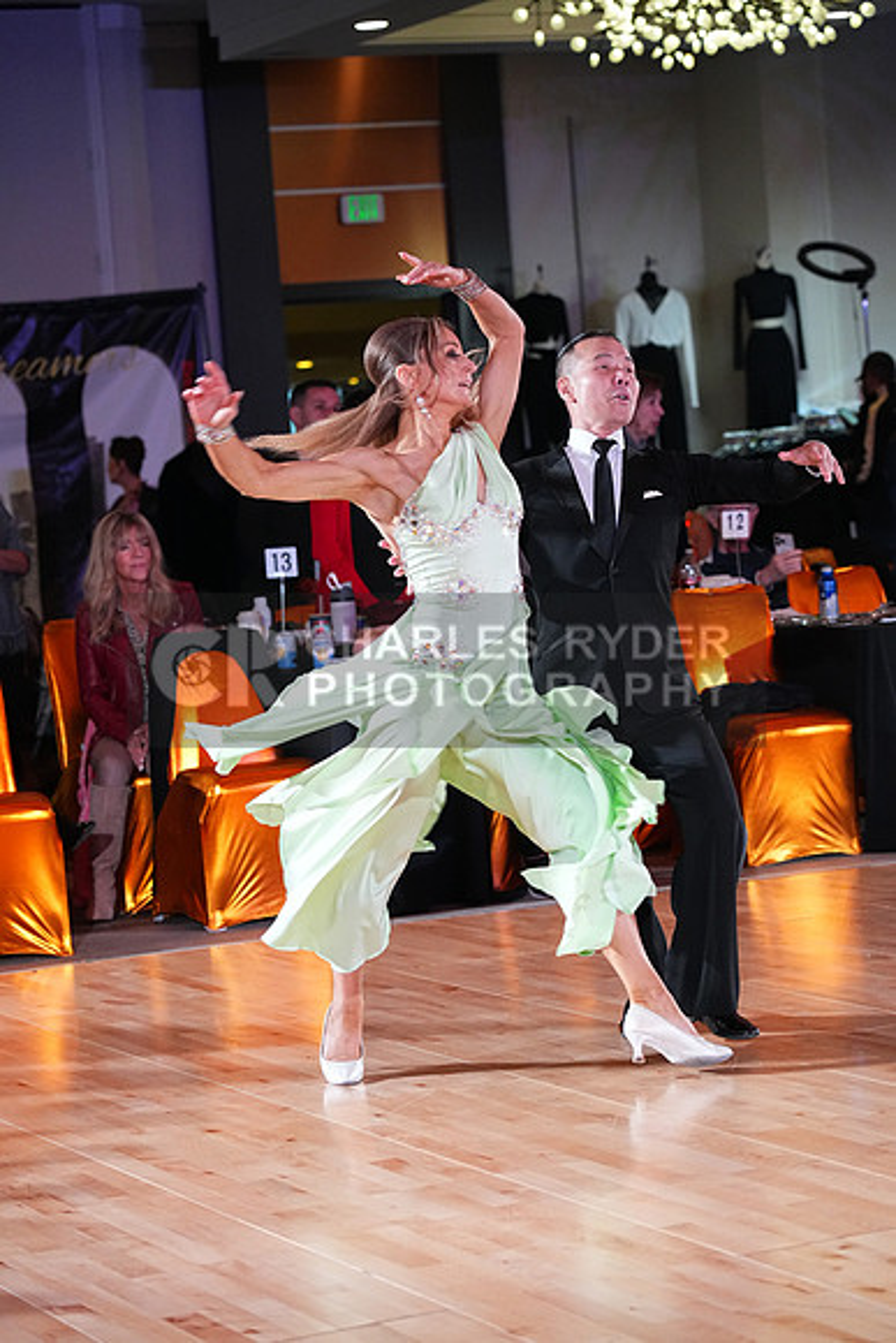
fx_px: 3582
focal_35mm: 96
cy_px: 672
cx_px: 448
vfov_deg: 21.2
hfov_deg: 14.3
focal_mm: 96
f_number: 4
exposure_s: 1/400
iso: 5000
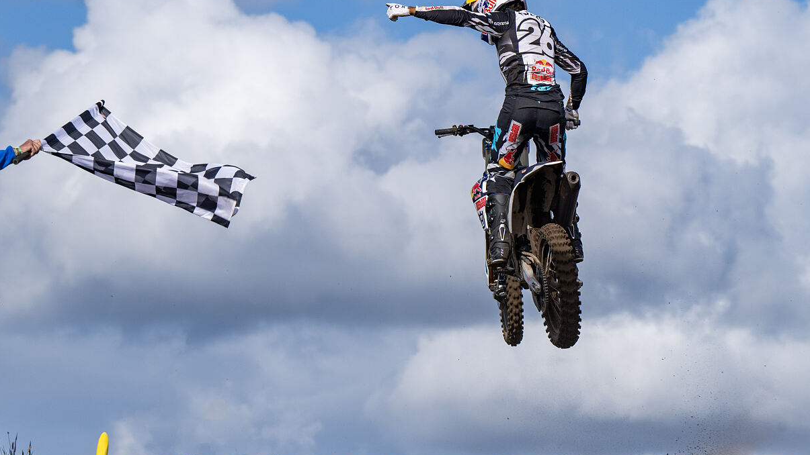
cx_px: 403
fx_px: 3931
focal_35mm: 183
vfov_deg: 6.6
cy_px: 204
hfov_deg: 11.8
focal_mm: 170
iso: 200
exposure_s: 1/1250
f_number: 8
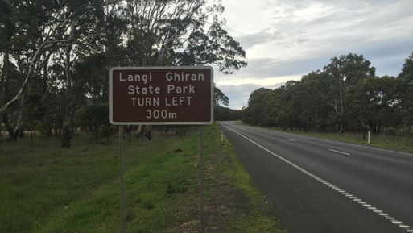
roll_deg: +0.8
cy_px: 148
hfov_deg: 61.0
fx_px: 351
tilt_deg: -1.9
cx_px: 207
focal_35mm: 32
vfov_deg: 36.5
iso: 32
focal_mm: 4.15
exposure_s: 1/760
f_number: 2.2
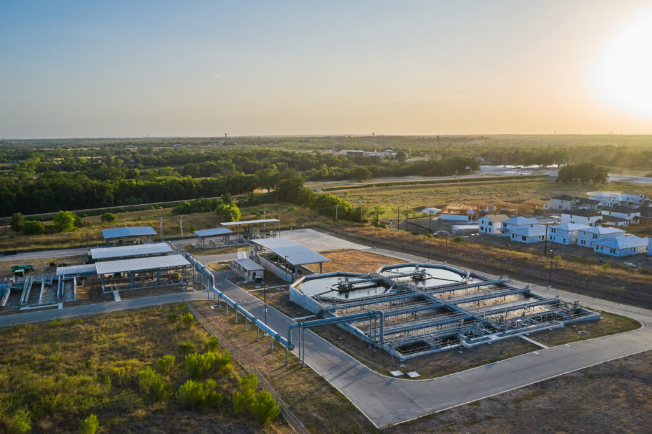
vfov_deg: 46.4
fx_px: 507
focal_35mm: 28
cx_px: 326
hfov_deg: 65.5
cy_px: 217
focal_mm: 10.26
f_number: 6.3
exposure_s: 1/240
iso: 100
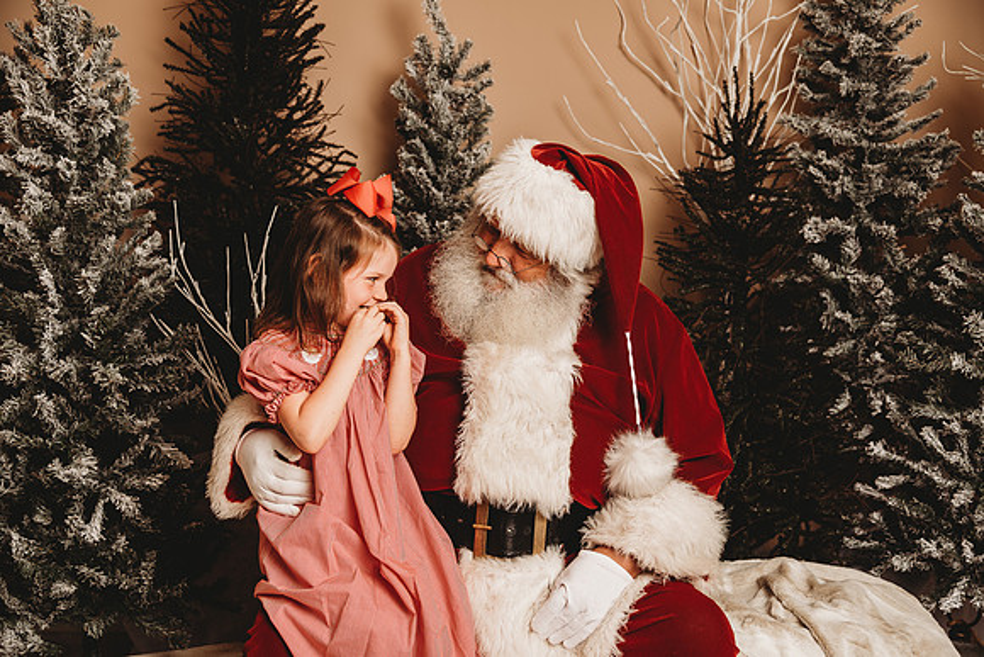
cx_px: 492
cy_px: 328
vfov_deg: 33.4
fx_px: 1094
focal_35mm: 40
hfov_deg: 48.4
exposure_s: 1/160
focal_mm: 40
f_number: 4
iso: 100
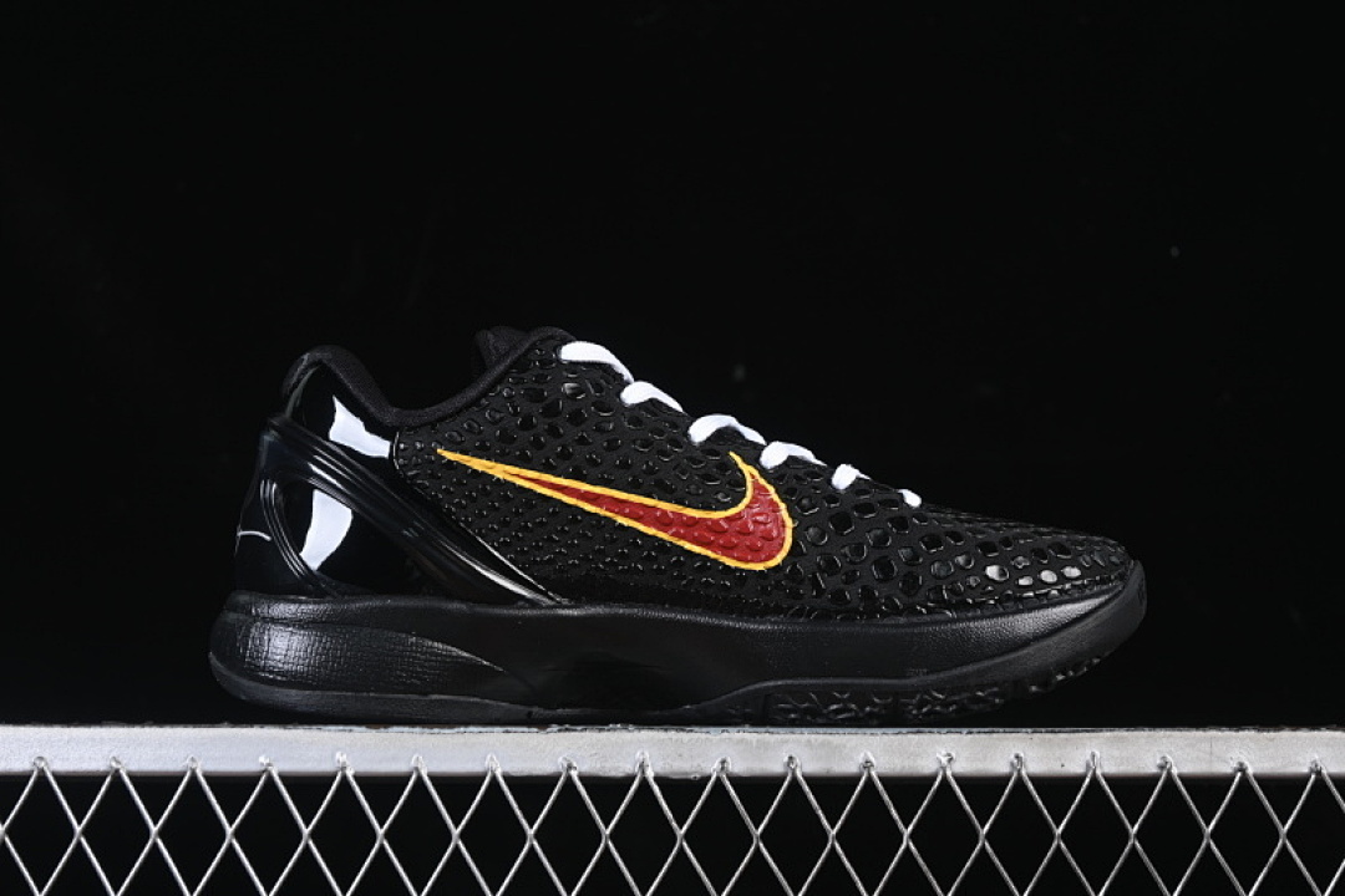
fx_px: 2802
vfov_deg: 18.2
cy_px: 448
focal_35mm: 75
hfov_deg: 27.0
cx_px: 672
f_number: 6.3
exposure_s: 1/60
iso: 160
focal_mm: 50
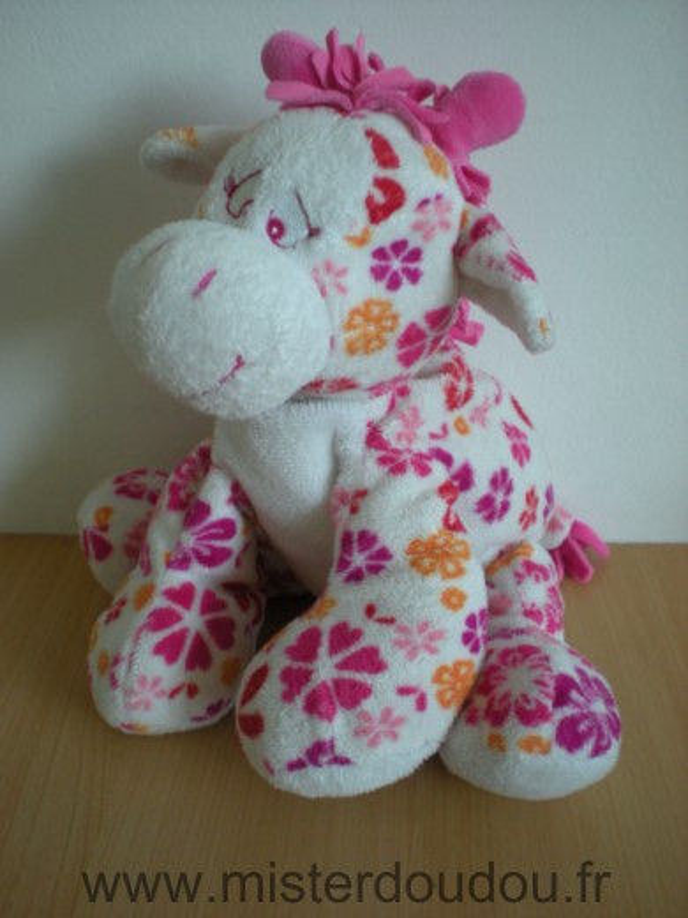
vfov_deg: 49.0
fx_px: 1007
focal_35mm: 38
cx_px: 344
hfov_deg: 37.7
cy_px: 459
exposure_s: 1/26
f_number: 3.1
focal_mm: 6.3
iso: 200
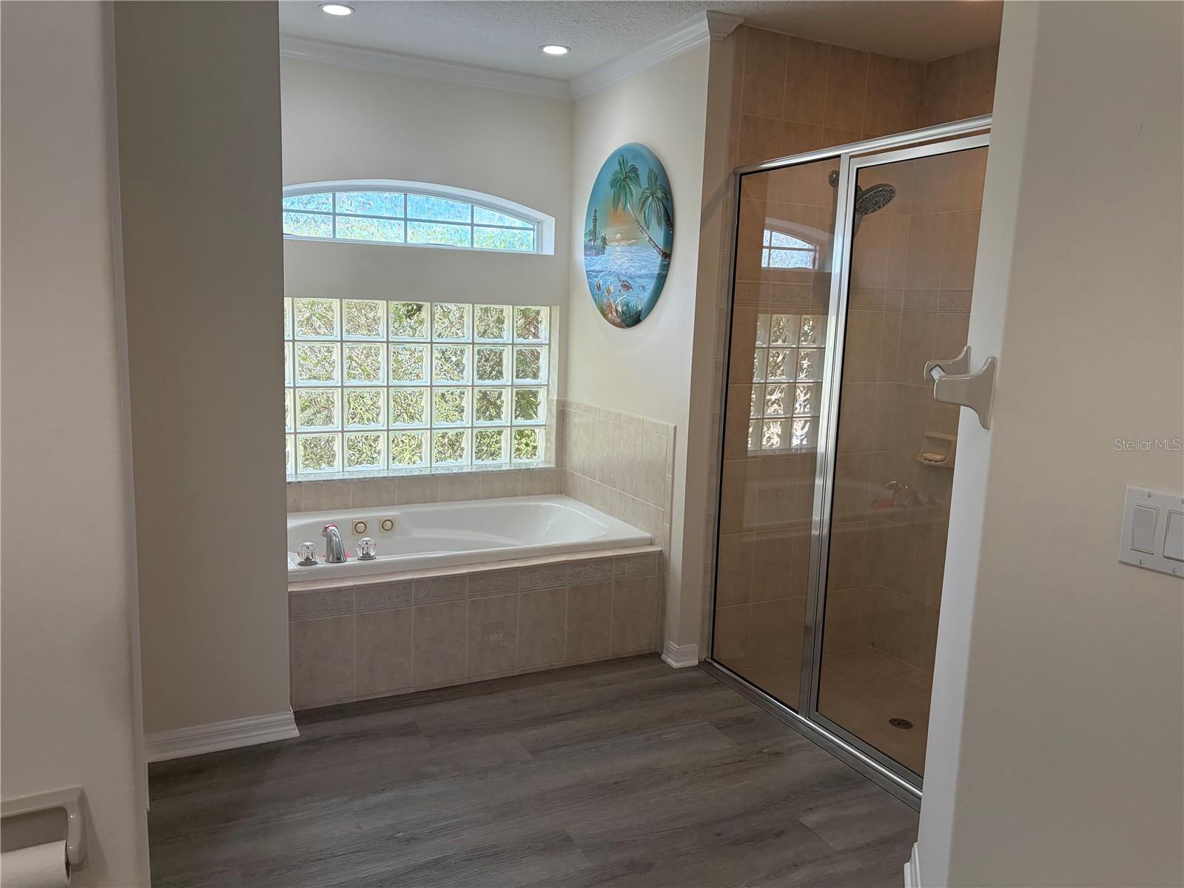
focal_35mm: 26
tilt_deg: -8.4
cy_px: 444
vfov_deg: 53.1
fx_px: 889
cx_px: 592
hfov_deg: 67.3
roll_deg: -1.2
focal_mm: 5.96
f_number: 1.6
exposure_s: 1/235
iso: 125
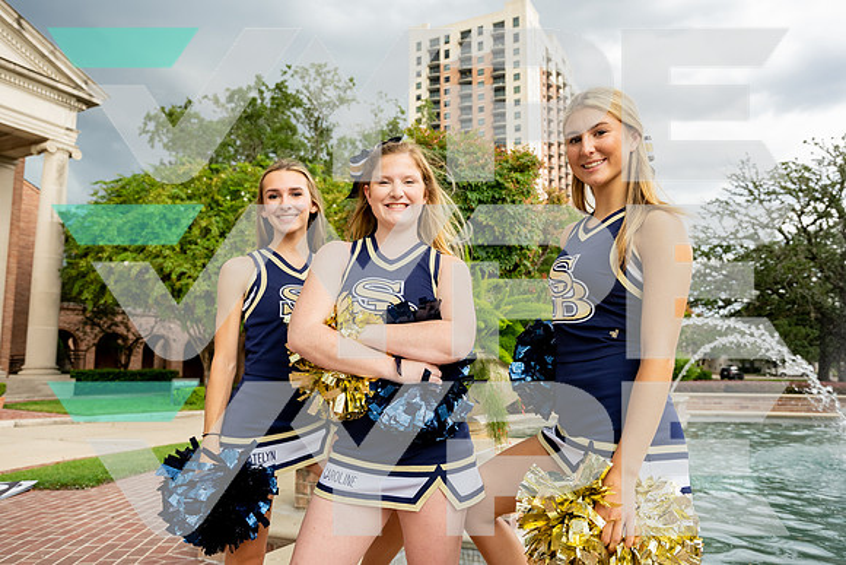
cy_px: 282
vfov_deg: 48.0
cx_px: 423
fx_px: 635
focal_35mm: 27
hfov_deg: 67.4
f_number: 5
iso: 400
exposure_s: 1/250
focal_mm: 27
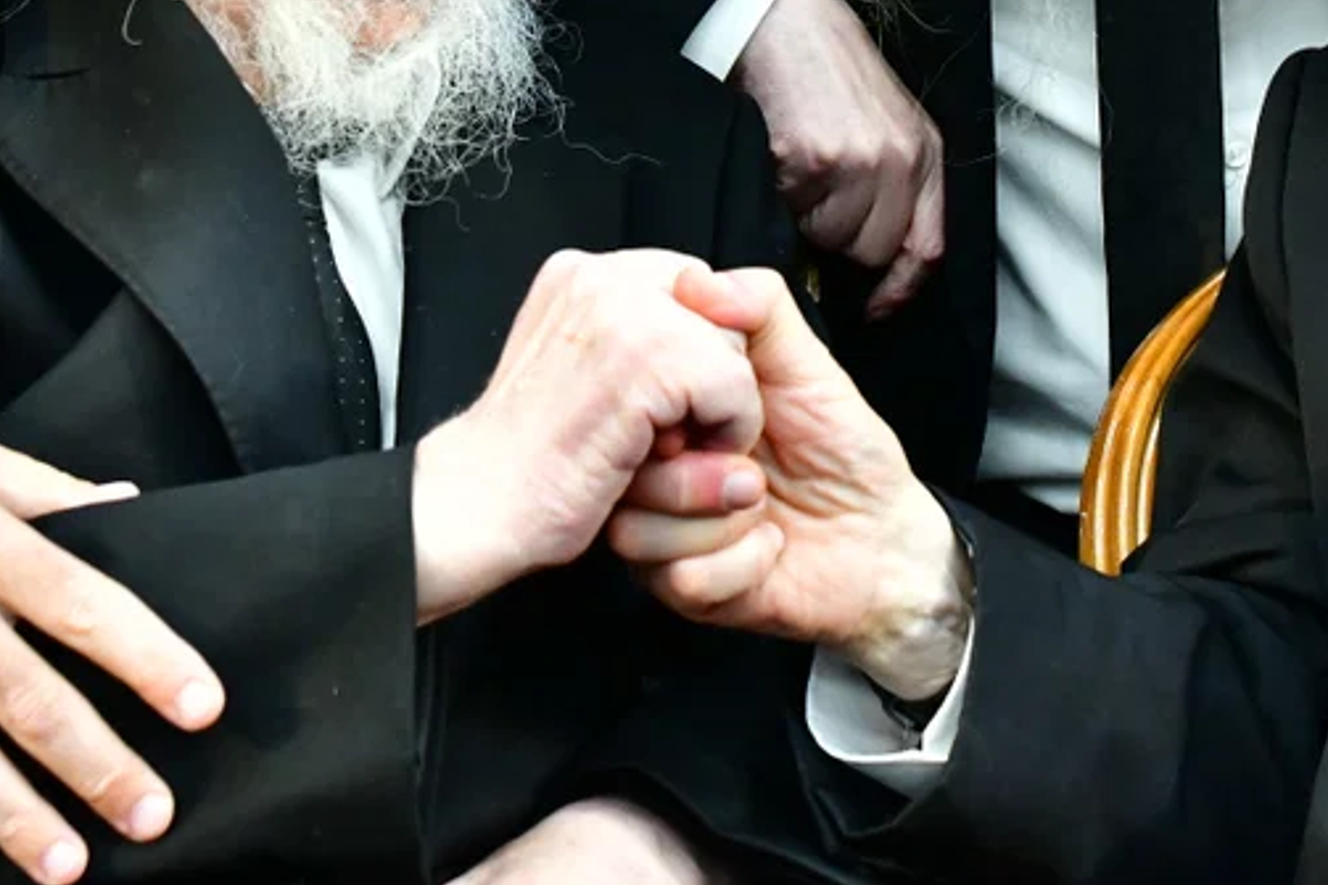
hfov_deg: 17.4
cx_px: 956
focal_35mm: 117
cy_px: -99
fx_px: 4314
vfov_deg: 11.5
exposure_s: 1/100
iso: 2500
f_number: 5.6
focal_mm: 42
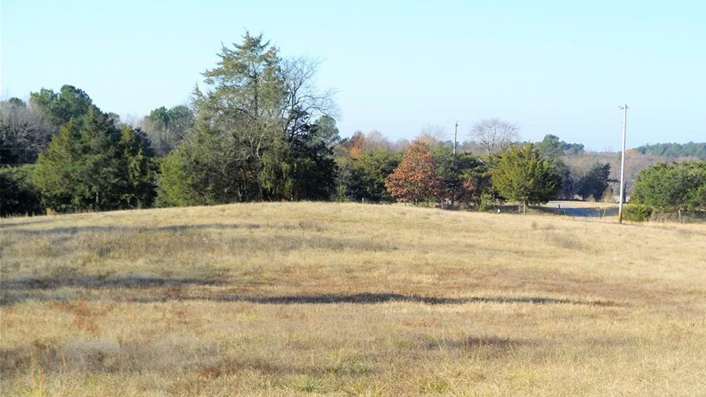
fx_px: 1423
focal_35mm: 76
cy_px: 262
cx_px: 357
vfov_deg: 15.9
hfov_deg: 27.9
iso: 100
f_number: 4.9
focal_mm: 12.4
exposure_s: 1/400
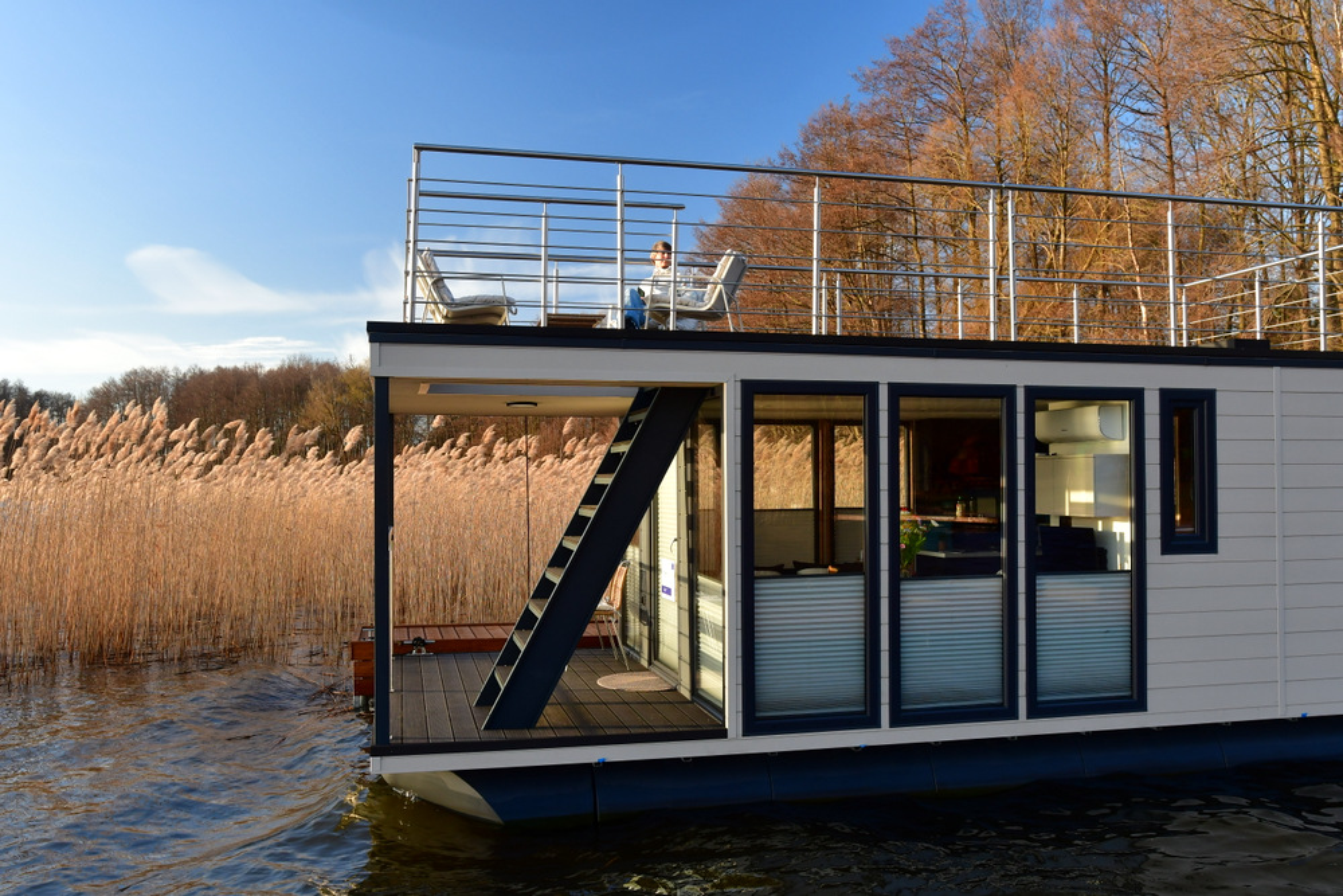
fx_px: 1119
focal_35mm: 30
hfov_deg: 61.9
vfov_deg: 43.6
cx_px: 672
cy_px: 448
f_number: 5.6
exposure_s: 1/125
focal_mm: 20
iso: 500
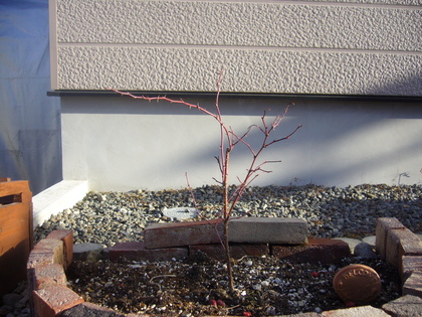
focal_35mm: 35
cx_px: 211
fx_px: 427
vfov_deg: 40.7
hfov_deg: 52.6
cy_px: 158
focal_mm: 5.8
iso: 80
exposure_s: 1/320
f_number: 2.8
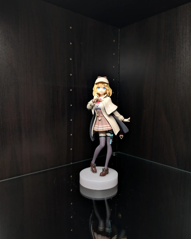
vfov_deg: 68.1
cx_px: 96
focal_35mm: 25
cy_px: 116
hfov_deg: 56.8
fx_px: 177
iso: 47
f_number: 1.68
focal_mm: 6.9
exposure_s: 1/10.3
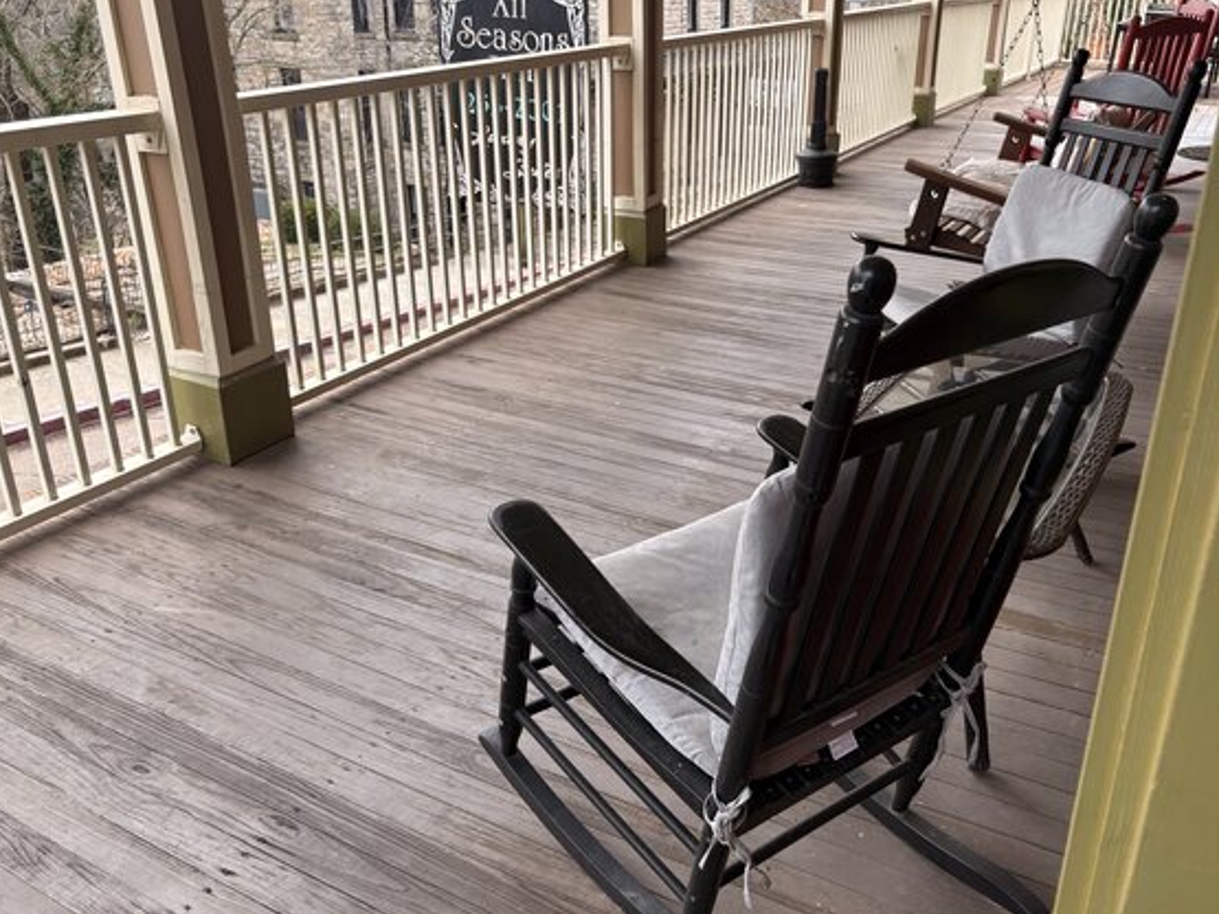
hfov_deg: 60.0
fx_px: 1056
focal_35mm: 30
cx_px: 622
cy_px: 420
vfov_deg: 46.7
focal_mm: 5.96
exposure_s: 1/660
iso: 50
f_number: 1.6
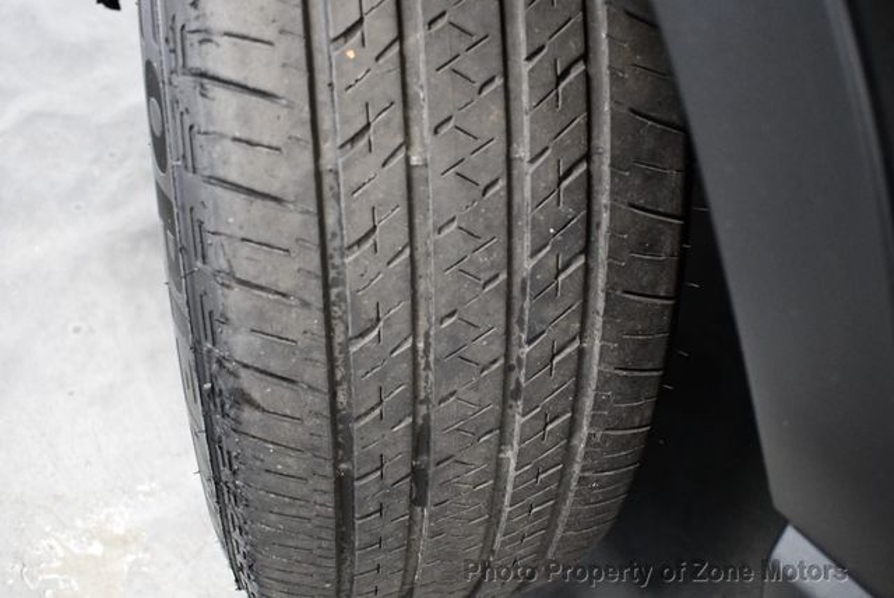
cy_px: 299
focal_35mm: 36
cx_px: 447
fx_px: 895
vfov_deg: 36.9
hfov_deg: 53.1
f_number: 3.5
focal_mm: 18
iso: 3200
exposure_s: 1/100
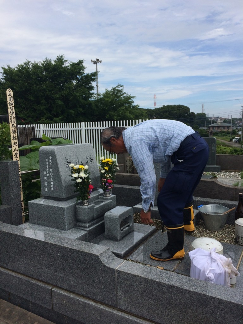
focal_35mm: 29
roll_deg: +2.9
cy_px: 162
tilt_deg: -9.9
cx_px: 122
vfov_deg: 61.7
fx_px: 271
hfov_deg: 48.2
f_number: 2.2
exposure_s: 1/2415
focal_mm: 4.15
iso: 32
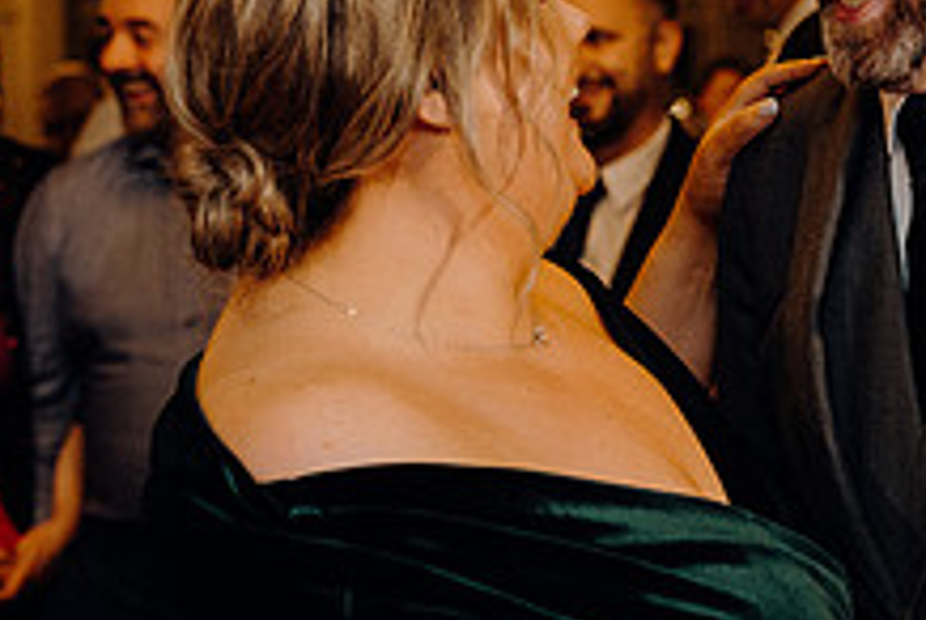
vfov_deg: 11.0
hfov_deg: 16.1
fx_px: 3220
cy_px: 401
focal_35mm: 125
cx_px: 875
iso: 2500
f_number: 3.5
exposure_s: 1/160
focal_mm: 47
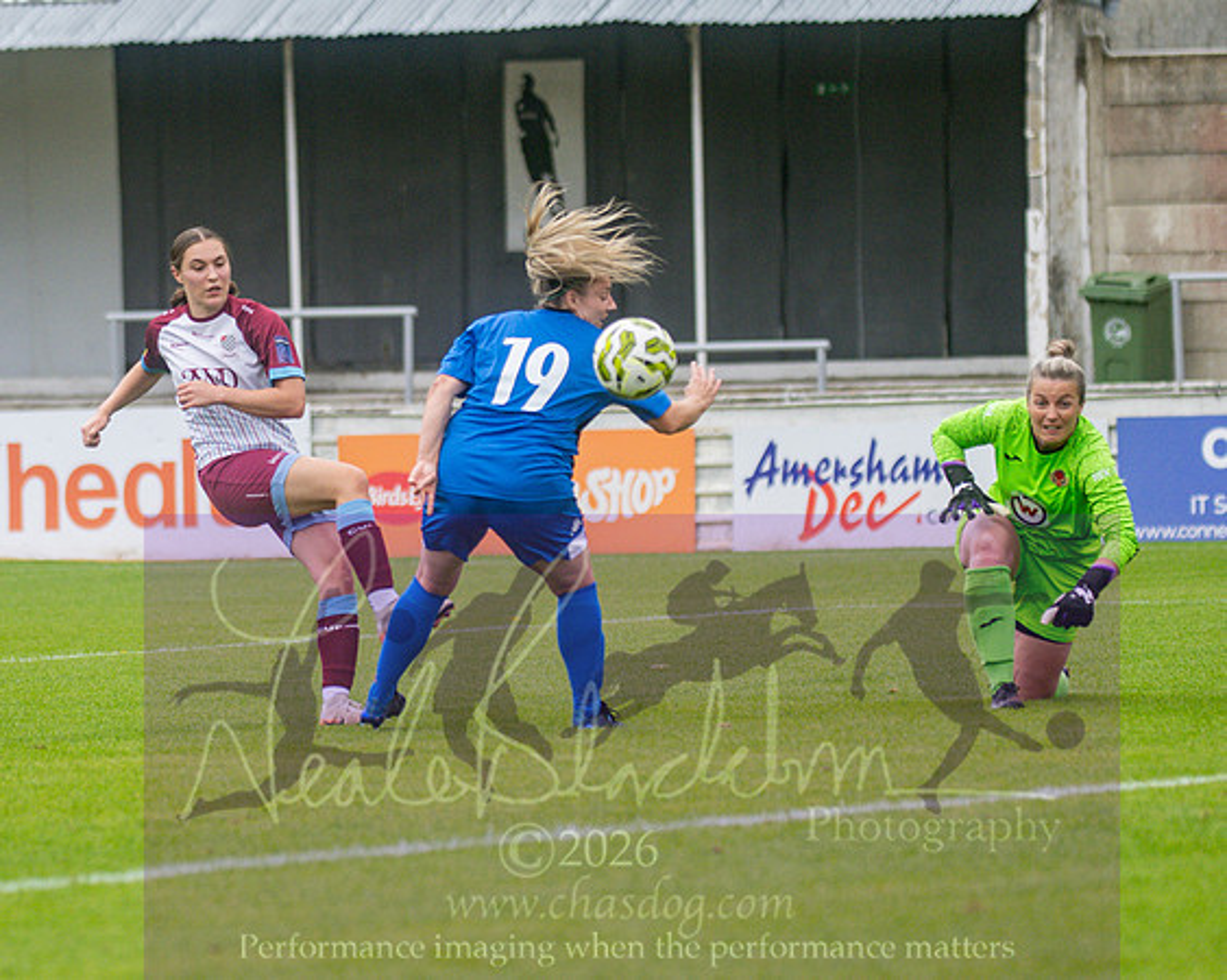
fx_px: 11573
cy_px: 479
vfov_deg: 4.9
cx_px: 350
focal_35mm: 319
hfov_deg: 6.1
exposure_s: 1/1250
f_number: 4
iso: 360
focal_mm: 155
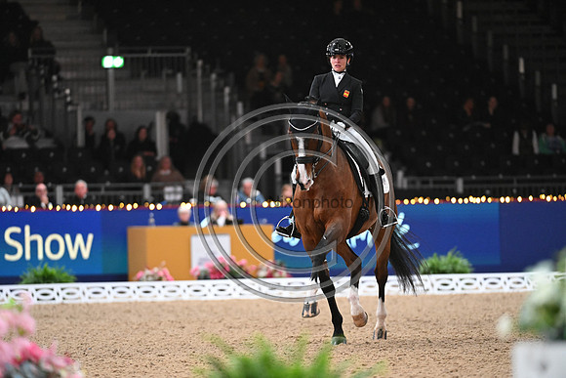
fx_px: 5189
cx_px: 283
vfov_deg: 4.2
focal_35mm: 330
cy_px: 189
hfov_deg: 6.2
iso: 6400
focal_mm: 330
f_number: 4
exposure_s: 1/640
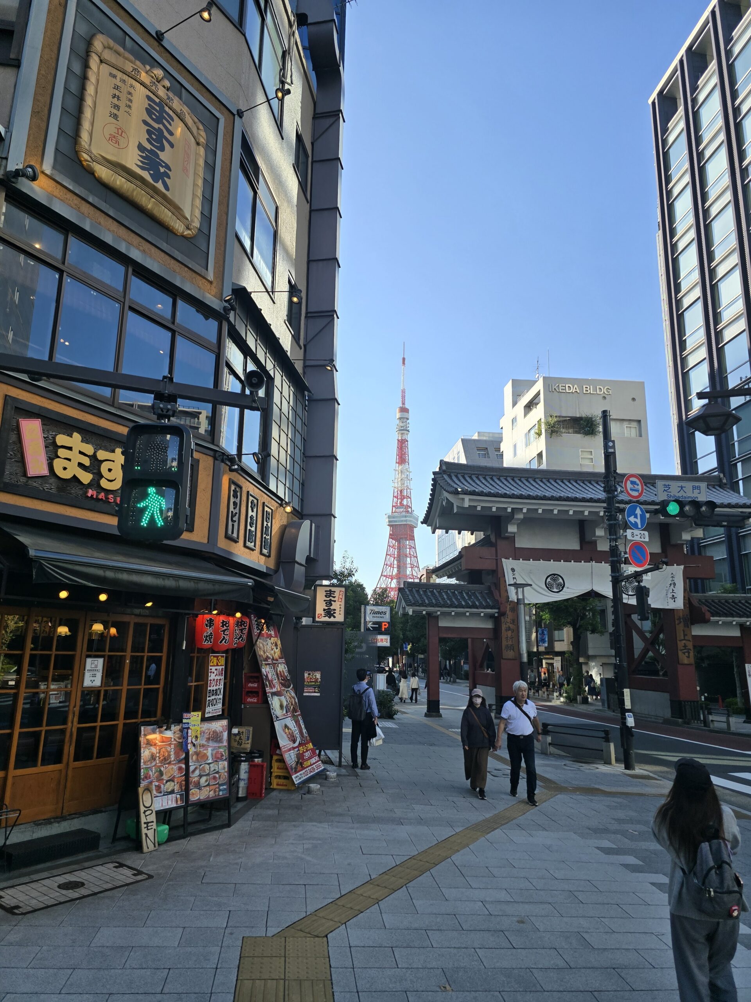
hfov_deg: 58.9
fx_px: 665
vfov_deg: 73.9
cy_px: 501
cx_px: 376
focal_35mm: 23
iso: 12
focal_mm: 6.3
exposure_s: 1/320
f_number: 1.7
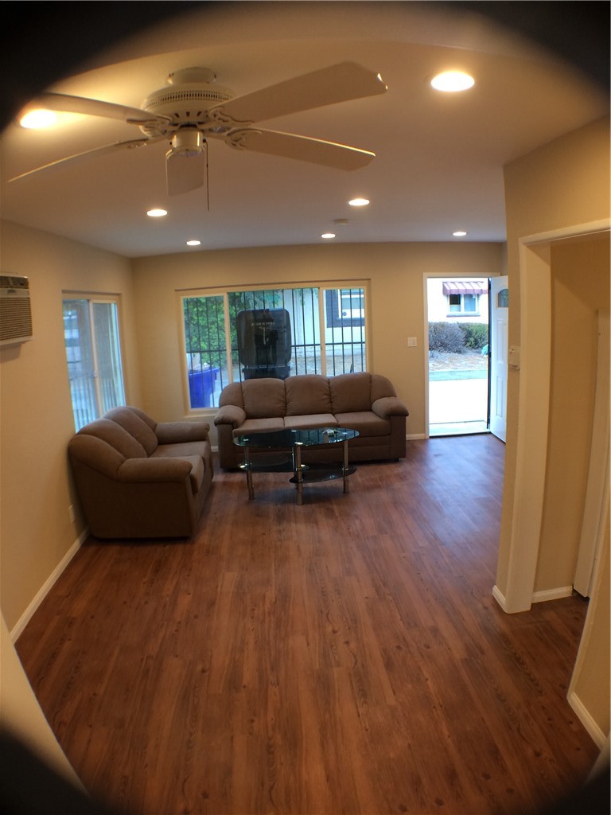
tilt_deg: -12.1
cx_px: 306
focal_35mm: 29
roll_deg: +3.9
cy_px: 408
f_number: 2.2
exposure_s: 1/30
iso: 64
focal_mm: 4.15
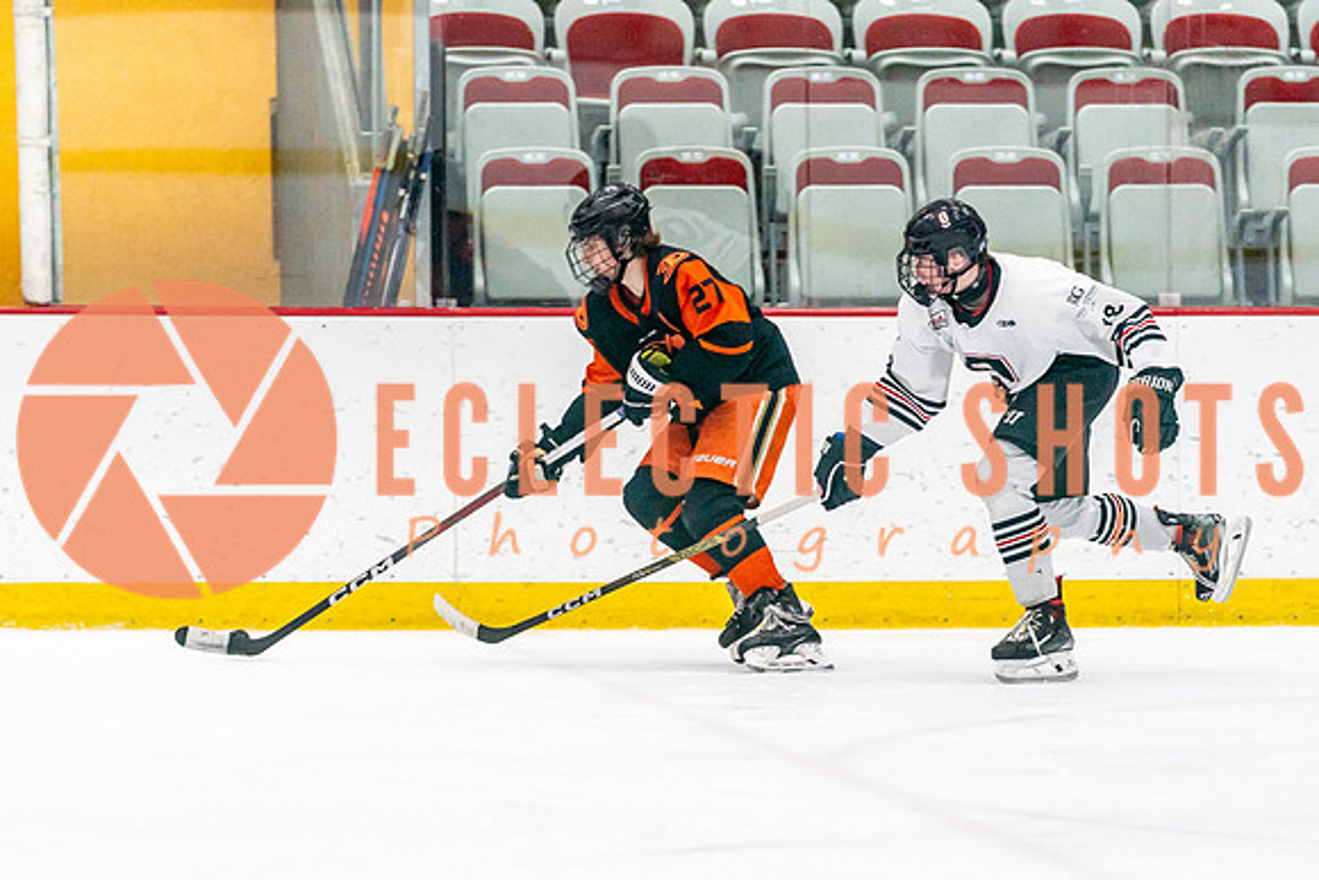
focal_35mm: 246
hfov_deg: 8.4
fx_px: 9002
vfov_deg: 5.6
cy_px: 566
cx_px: 640
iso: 3200
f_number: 2.8
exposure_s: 1/1250
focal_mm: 171
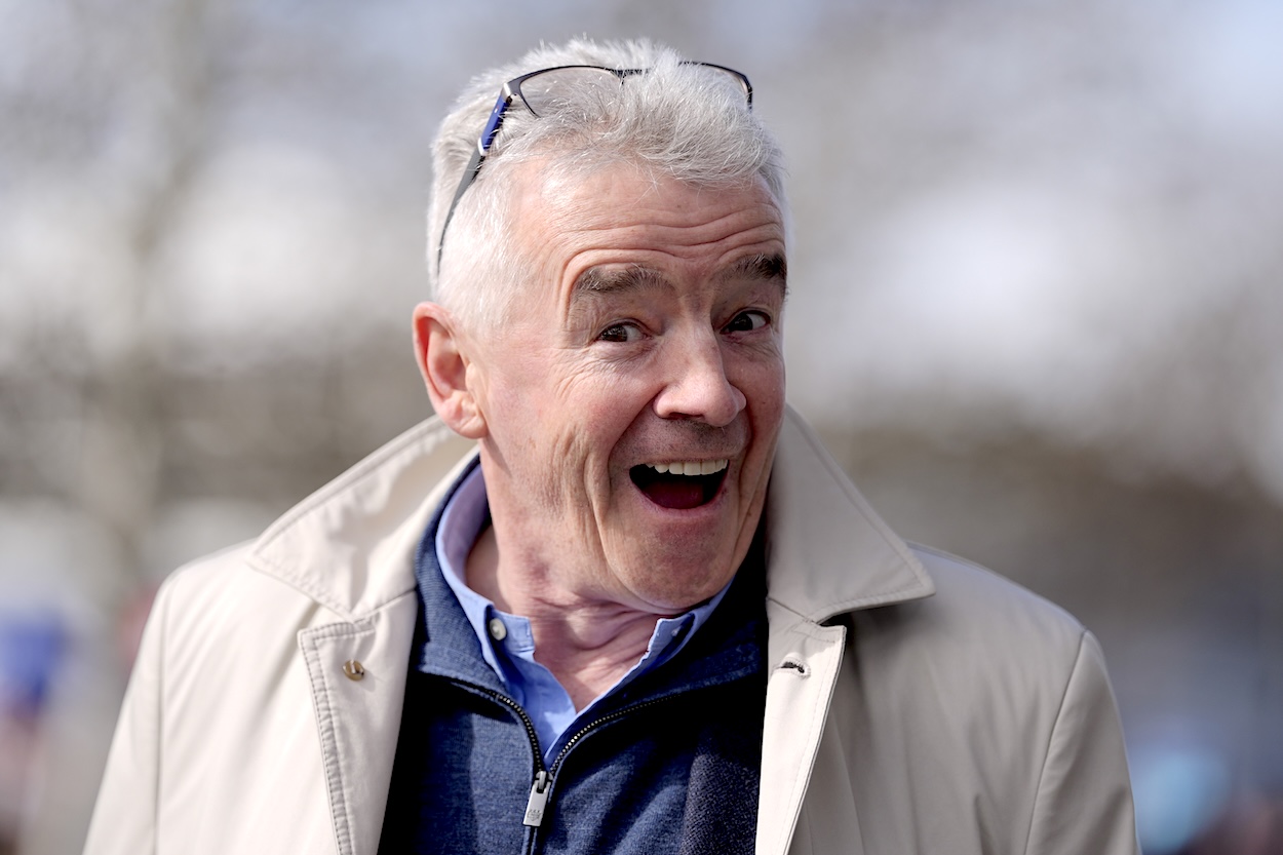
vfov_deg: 10.7
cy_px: 428
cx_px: 642
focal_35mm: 128
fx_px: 4561
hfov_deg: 16.0
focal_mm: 128
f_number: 2
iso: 125
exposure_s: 1/4000
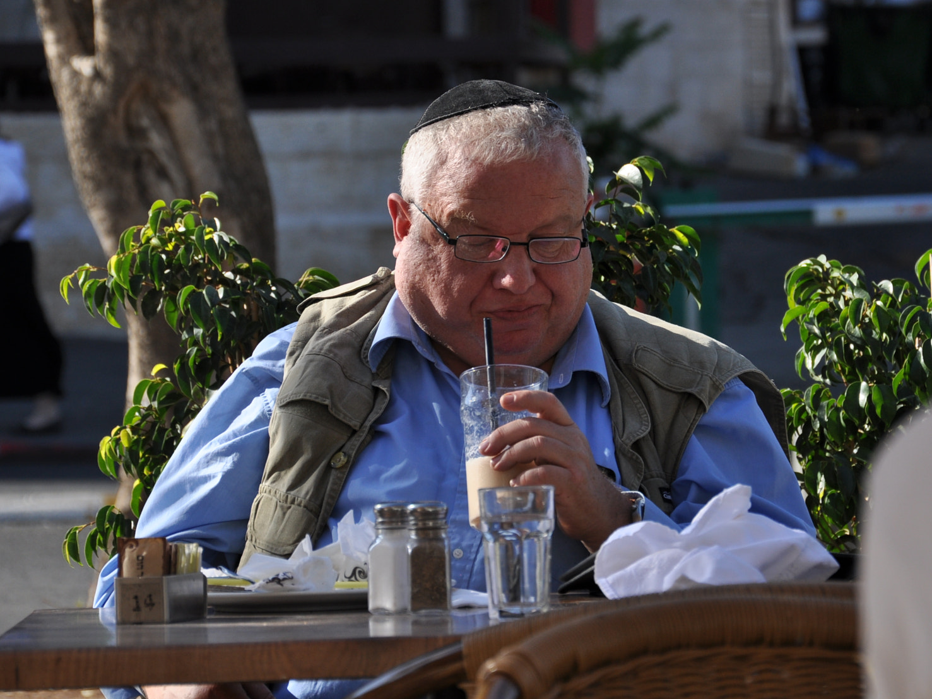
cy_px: 368
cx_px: 520
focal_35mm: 210
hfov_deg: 9.4
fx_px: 5645
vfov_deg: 7.1
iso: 200
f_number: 5.6
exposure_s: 1/640
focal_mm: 105
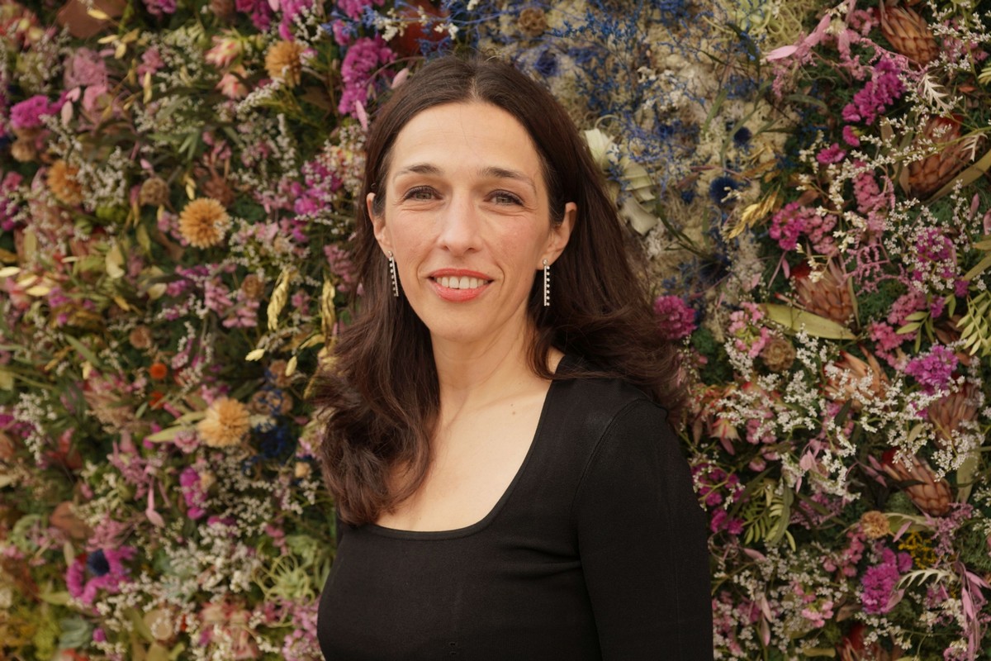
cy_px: 330
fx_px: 1376
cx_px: 496
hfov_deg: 39.6
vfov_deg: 27.0
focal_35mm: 50
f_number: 5
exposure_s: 1/80
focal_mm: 50
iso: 250
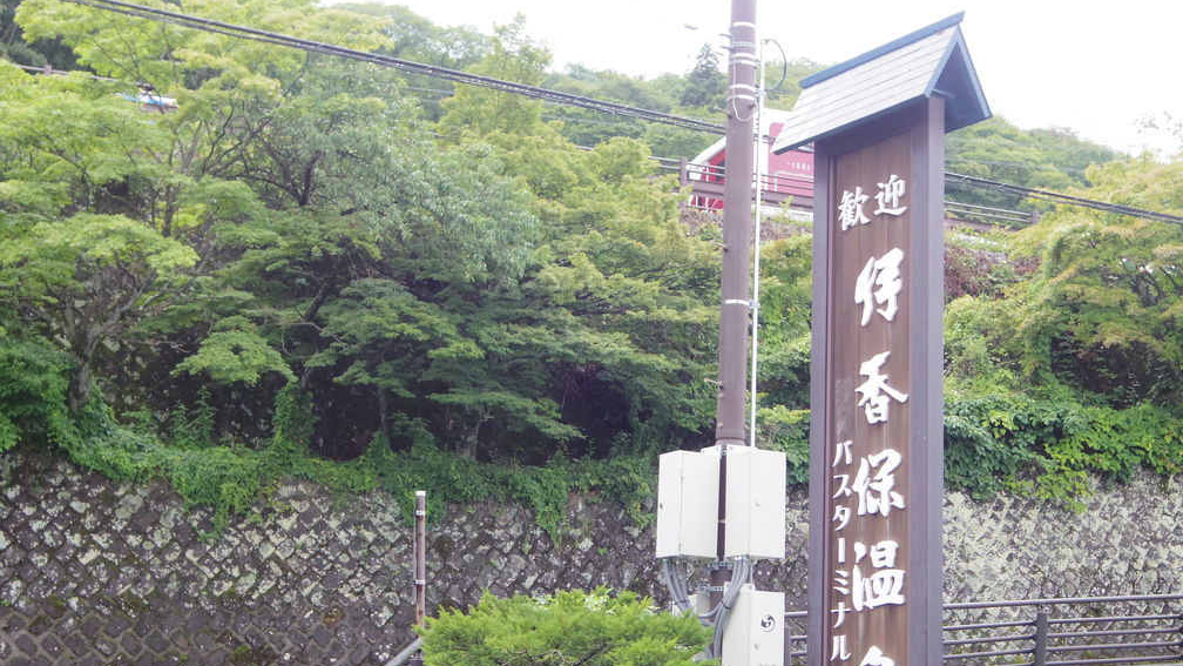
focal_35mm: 52
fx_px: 1631
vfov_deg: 23.0
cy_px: 437
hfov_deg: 39.9
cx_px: 592
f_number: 3.2
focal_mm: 8.5
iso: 250
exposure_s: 1/160
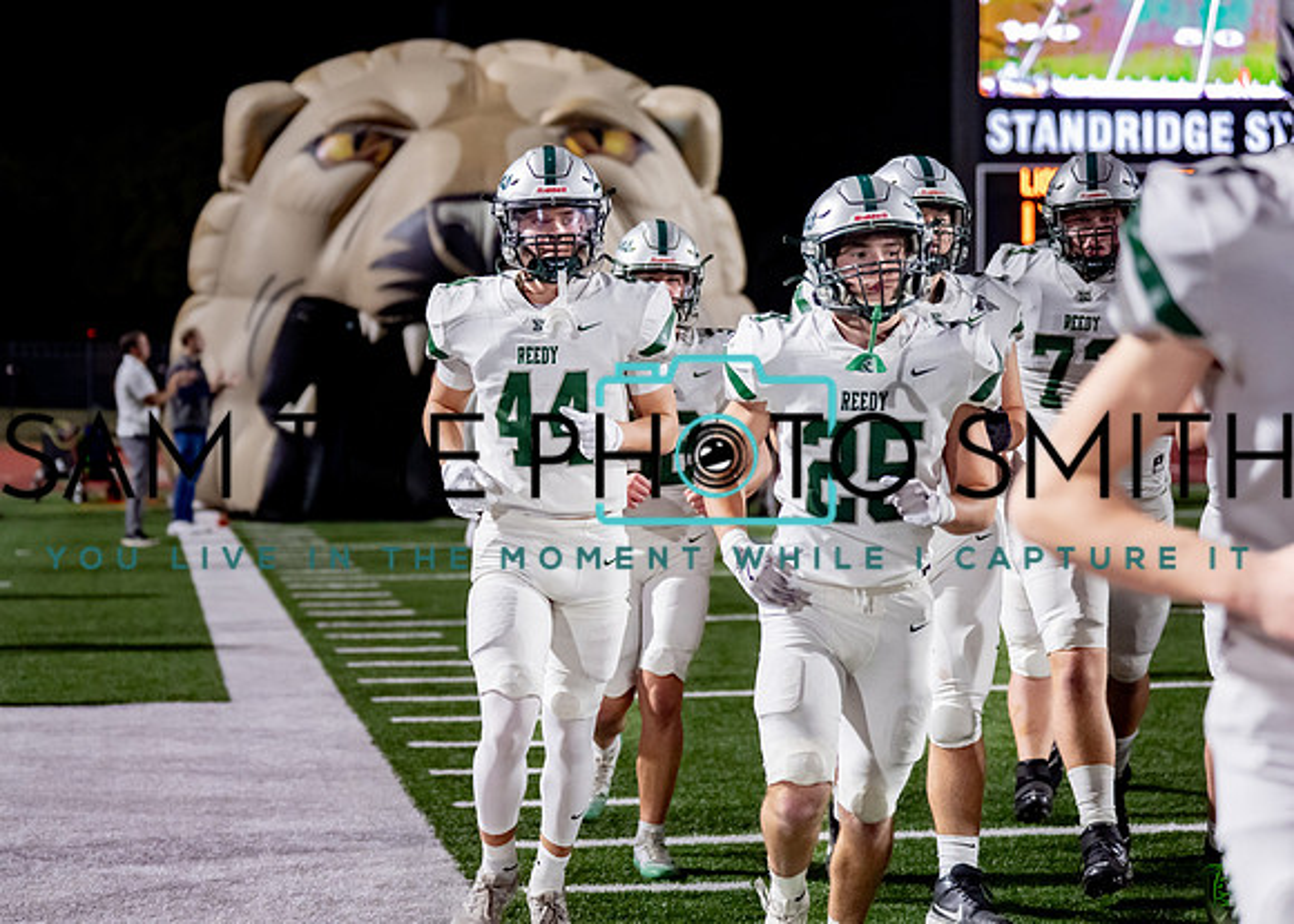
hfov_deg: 22.4
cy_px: 440
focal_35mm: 89
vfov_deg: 16.1
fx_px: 3263
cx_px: 536
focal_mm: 72
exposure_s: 1/1250
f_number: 2.8
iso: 4000
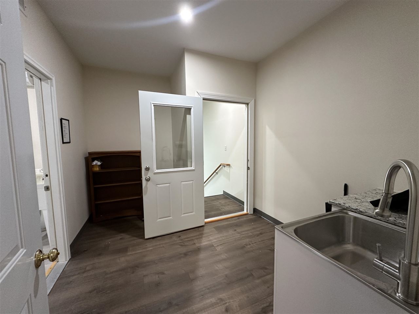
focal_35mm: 14
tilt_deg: -4.6
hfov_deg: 102.1
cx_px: 210
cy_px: 157
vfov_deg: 85.7
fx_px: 169
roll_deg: +0.8
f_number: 2.2
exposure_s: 1/60
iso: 250
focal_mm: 2.22
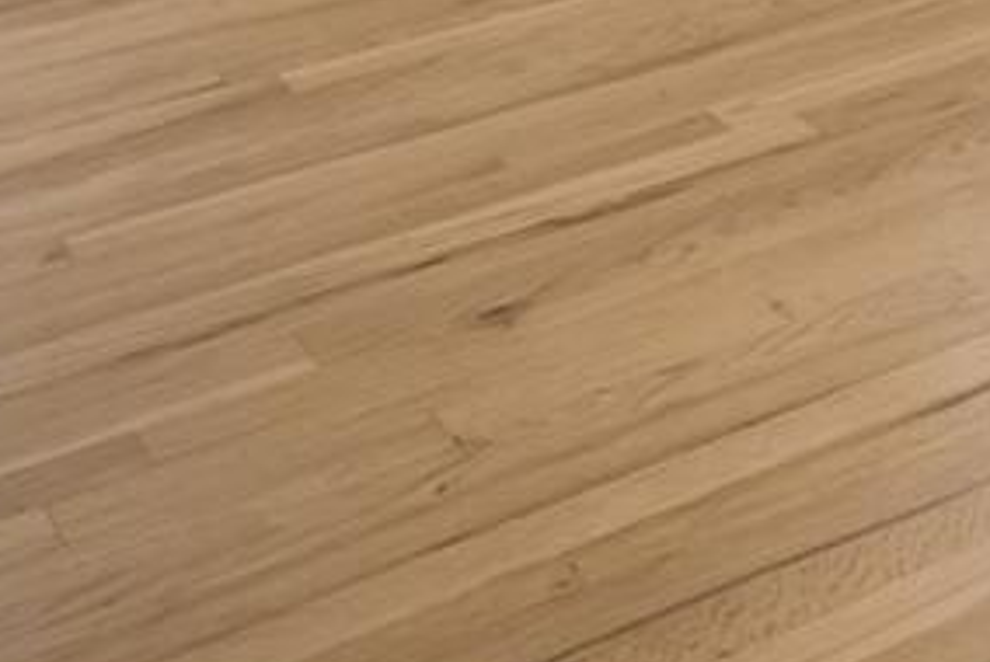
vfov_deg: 12.1
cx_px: 1251
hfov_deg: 20.8
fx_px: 2477
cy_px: -937
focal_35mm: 90
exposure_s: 1/1.25
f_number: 8
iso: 200
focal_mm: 16
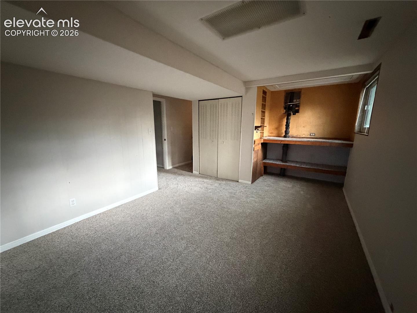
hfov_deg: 102.1
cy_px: 156
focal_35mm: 14
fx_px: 169
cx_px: 208
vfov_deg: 85.7
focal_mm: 2.22
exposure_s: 1/51
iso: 1250
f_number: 2.2
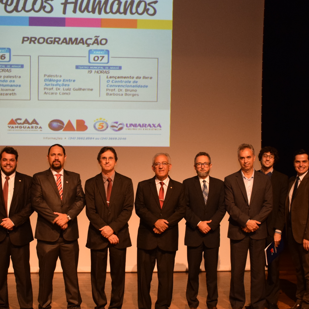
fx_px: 656
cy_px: 182
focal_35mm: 65
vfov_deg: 26.5
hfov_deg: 26.5
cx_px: 127
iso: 1800
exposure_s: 1/60
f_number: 3.8
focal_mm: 23
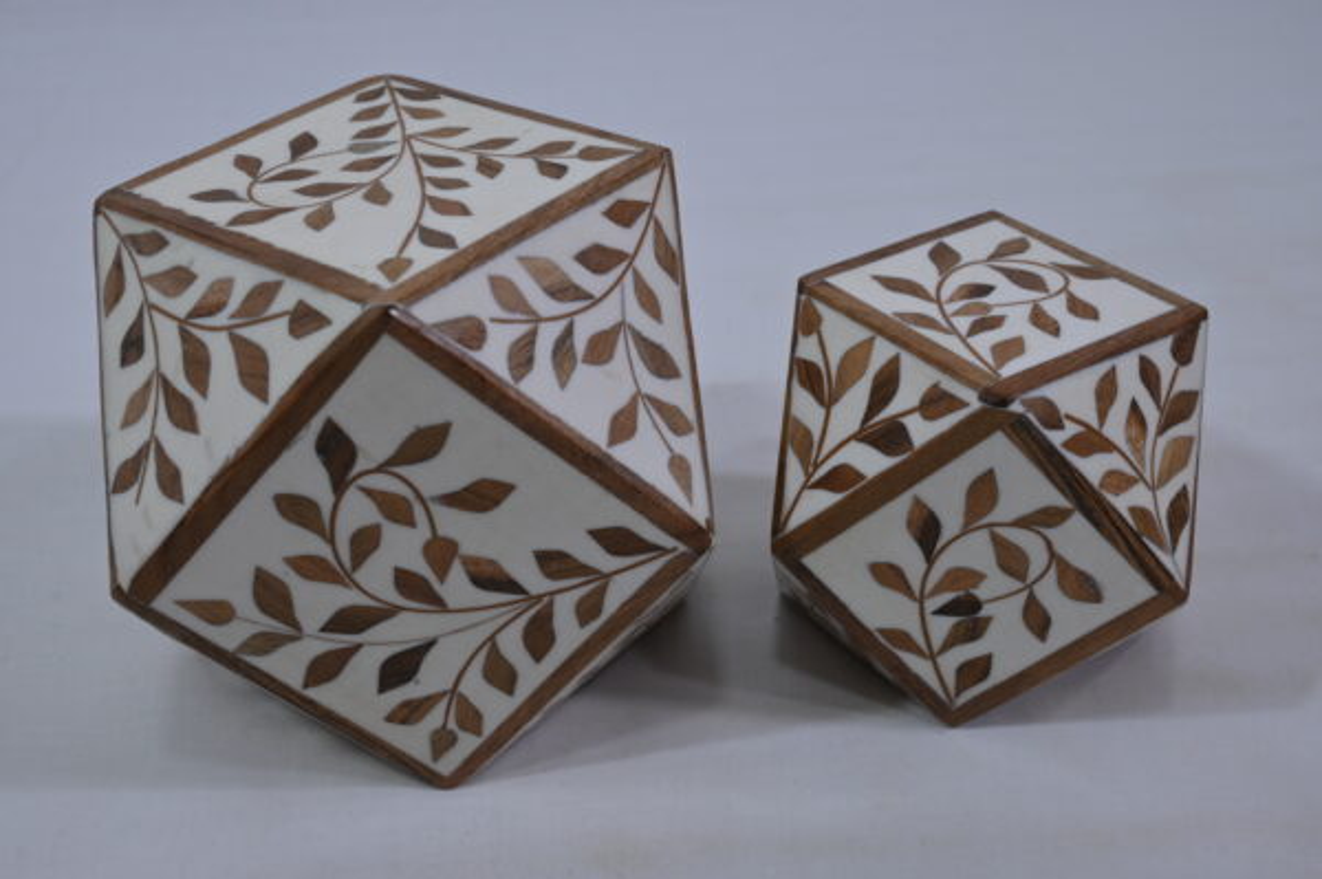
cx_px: 661
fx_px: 1614
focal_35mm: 44
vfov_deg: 30.5
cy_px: 440
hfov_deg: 44.5
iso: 500
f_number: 9
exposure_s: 1/125
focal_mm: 44
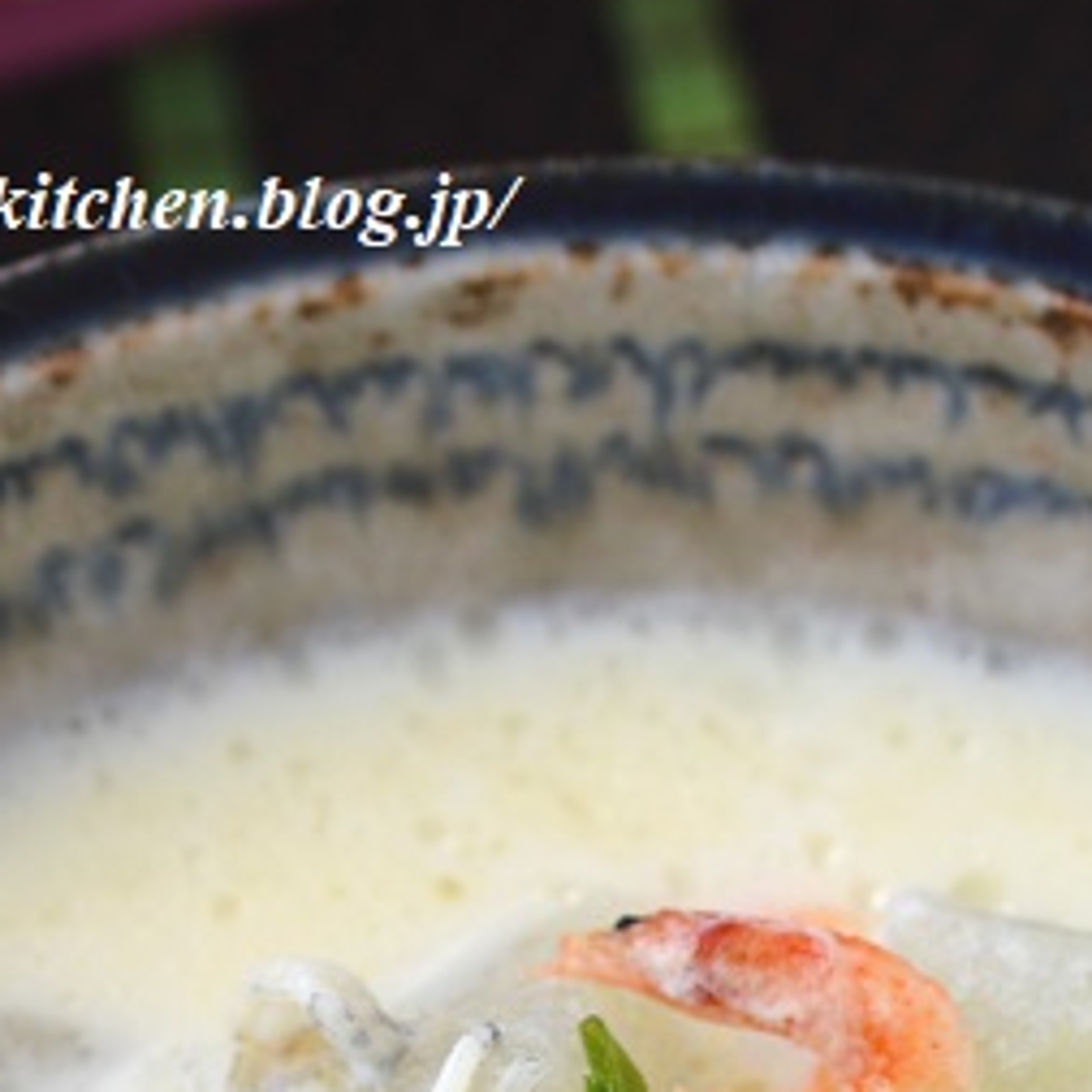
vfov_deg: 12.0
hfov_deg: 12.4
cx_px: 555
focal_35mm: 141
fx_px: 5032
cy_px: 1446
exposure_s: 1/15
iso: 100
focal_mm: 40
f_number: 4.5
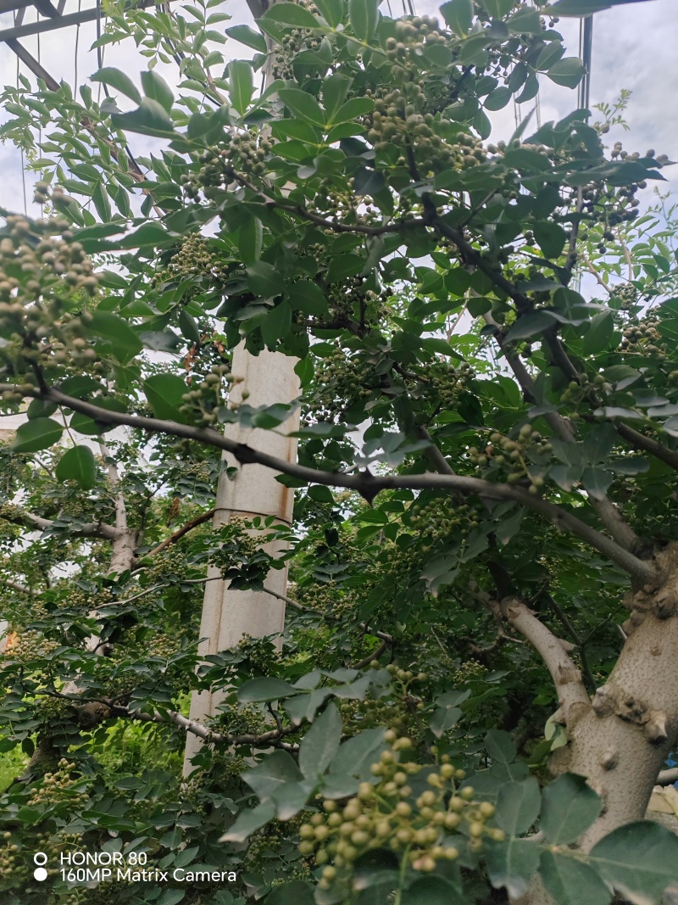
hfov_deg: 51.3
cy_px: 452
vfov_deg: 65.3
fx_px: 705
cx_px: 339
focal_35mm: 27
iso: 100
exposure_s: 1/890
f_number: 1.8
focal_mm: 6.14
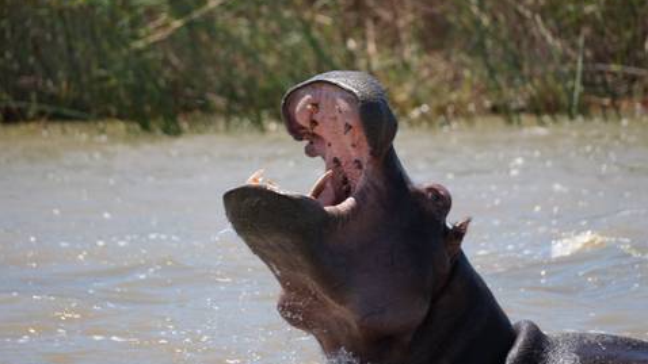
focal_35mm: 553
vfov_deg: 2.2
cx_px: 324
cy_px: 158
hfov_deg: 3.9
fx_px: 9503
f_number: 6.3
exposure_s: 1/500
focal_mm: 350
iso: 160
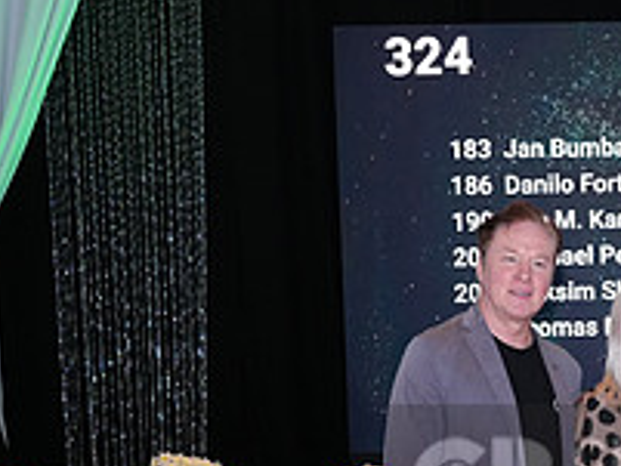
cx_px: 723
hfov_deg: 21.3
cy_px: 486
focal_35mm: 86
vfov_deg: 16.8
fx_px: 1544
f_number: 4
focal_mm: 31
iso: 1600
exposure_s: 1/250
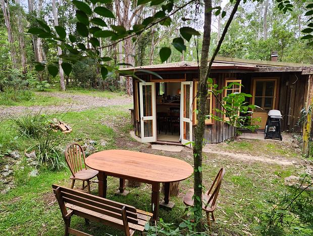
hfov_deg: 73.8
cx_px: 156
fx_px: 208
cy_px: 118
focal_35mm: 23
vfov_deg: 59.0
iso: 50
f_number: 1.8
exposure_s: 1/180
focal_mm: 6.4
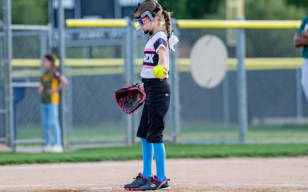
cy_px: 74
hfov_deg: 5.4
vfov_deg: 3.4
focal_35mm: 388
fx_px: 3255
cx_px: 153
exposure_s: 1/1000
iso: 400
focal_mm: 200
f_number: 2.8
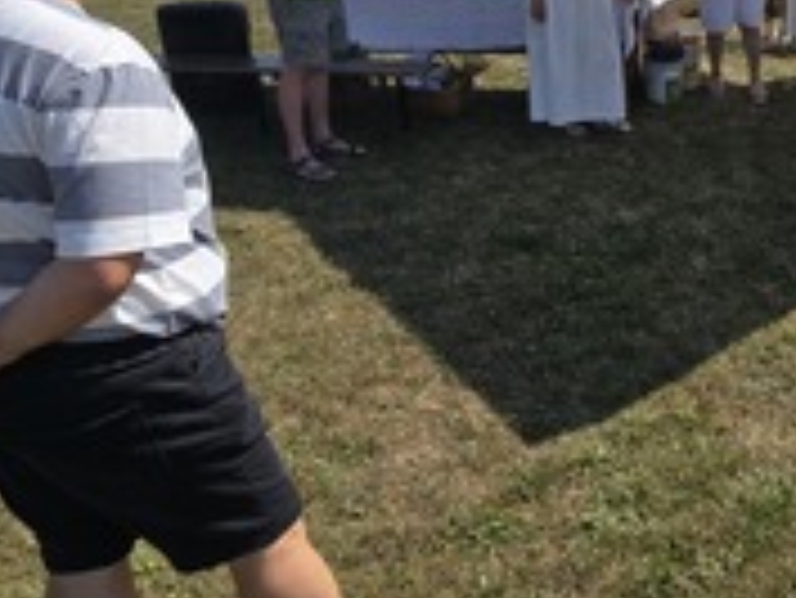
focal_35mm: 33
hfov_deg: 48.1
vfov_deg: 40.6
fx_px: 759
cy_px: 94
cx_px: 751
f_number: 2.2
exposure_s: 1/2628
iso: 50
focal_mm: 2.2
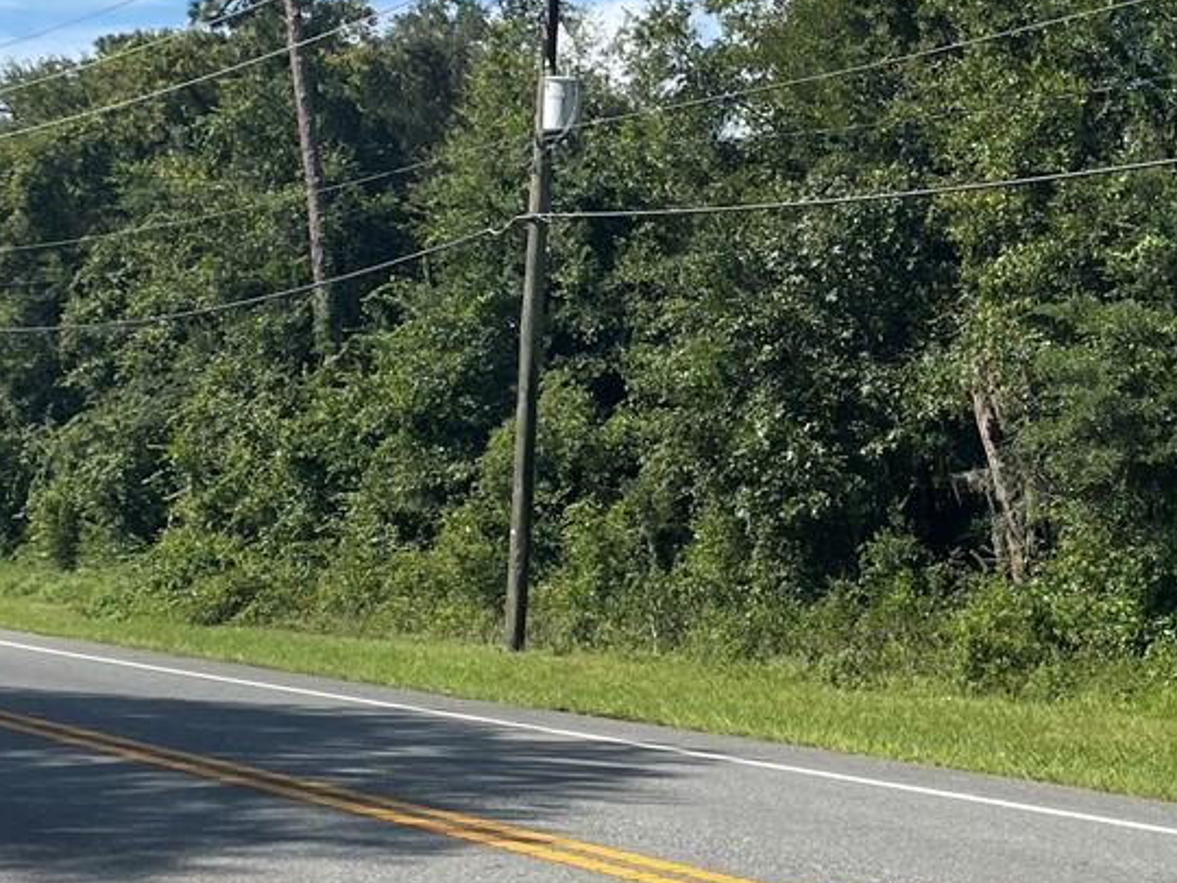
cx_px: 952
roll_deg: -0.8
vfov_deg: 19.1
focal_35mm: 77
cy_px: 403
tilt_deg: +2.6
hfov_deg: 24.9
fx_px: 2618
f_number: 1.6
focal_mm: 4.2
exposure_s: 1/3300
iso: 32
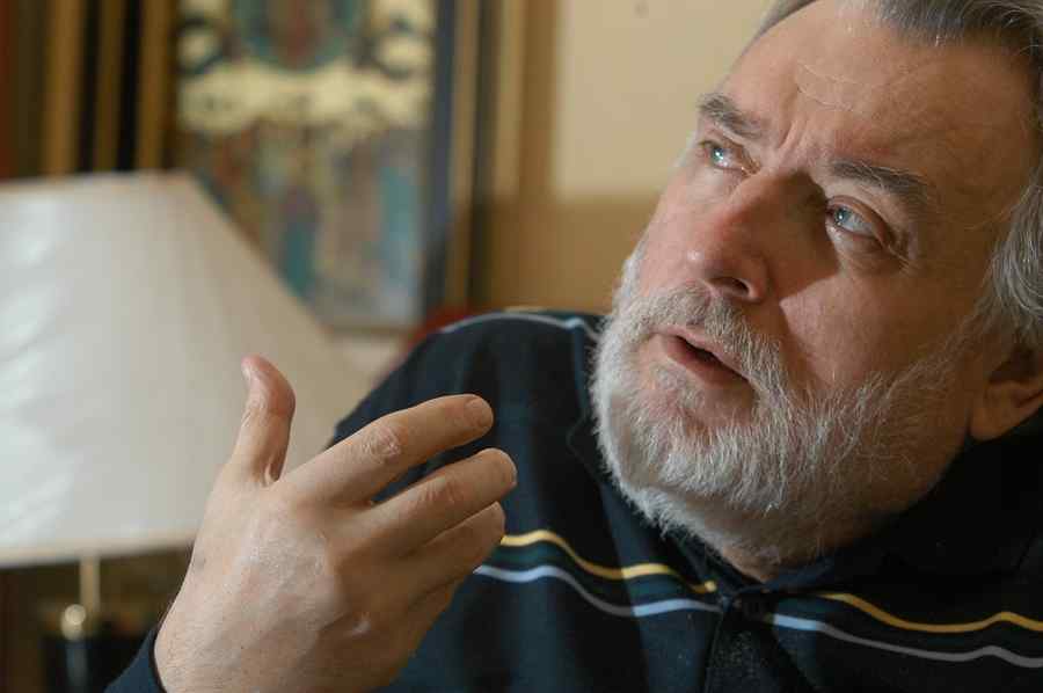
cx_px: 522
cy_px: 346
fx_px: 4341
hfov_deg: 13.7
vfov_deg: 9.1
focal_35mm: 150
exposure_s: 1/125
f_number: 4
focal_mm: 100
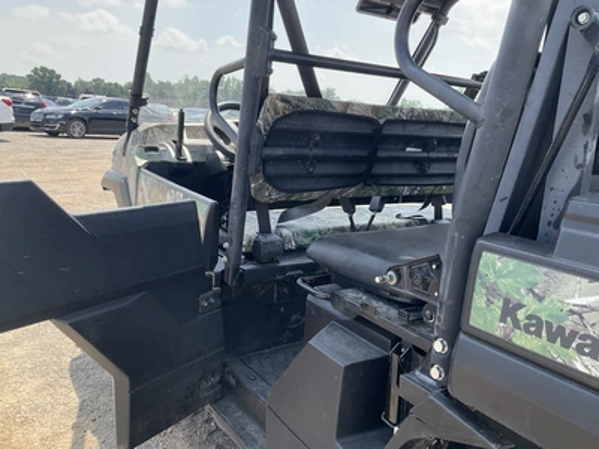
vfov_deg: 48.2
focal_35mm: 29
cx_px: 300
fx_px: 502
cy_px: 224
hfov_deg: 61.7
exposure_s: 1/586
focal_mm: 3
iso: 25
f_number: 1.8
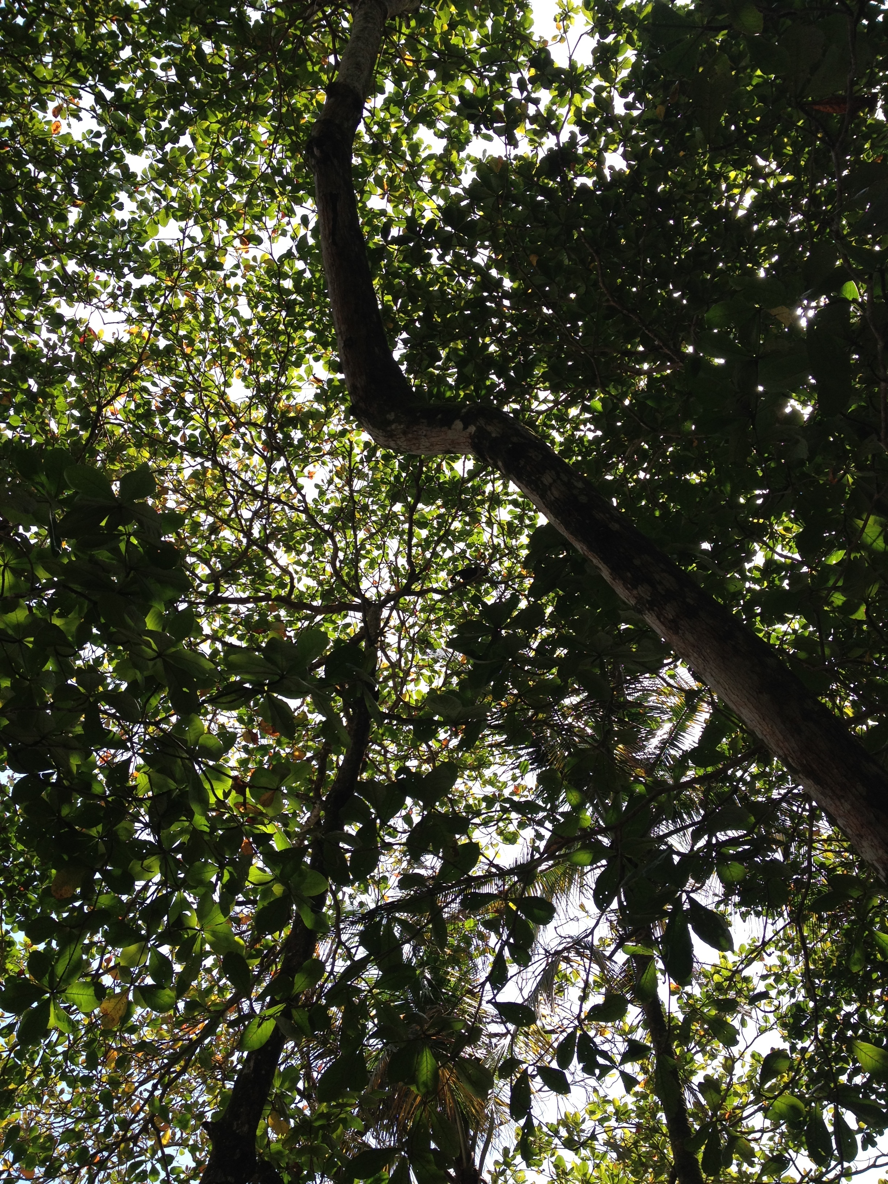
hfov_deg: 40.7
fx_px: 1197
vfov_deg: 52.6
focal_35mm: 35
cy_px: 592
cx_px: 444
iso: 50
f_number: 2.4
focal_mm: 4.28
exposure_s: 1/649
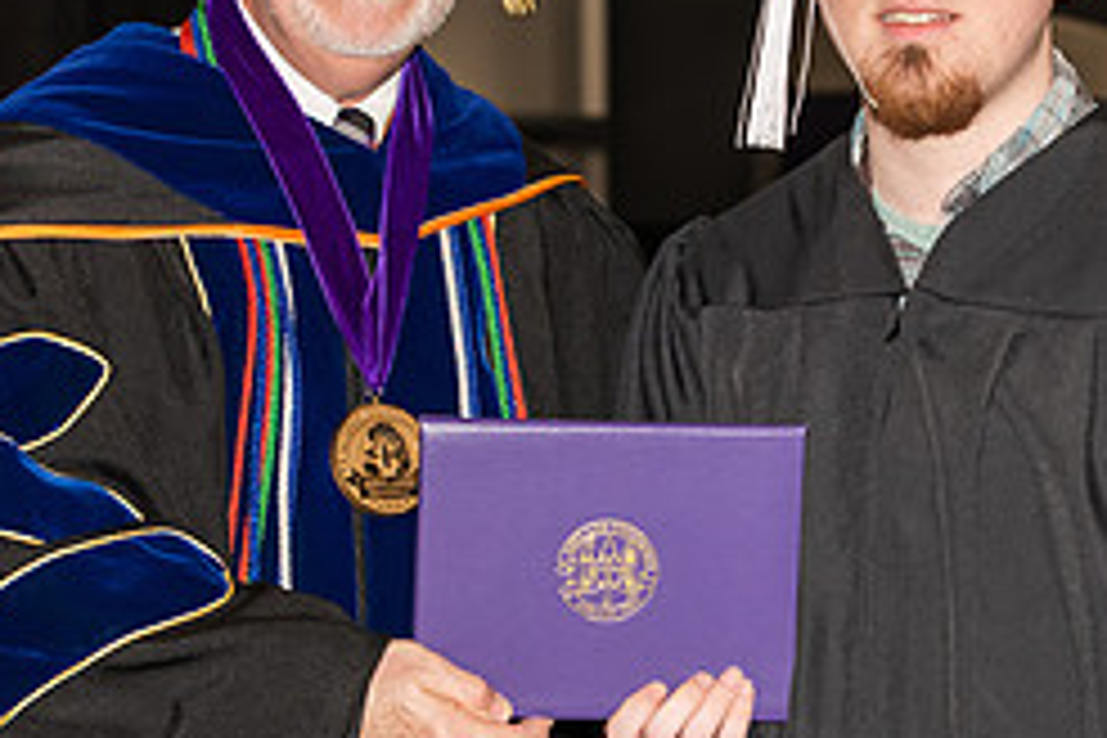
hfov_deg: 12.4
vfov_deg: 8.3
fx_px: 5073
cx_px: 639
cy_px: 412
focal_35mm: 165
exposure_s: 1/200
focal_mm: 70
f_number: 5.6
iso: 1000
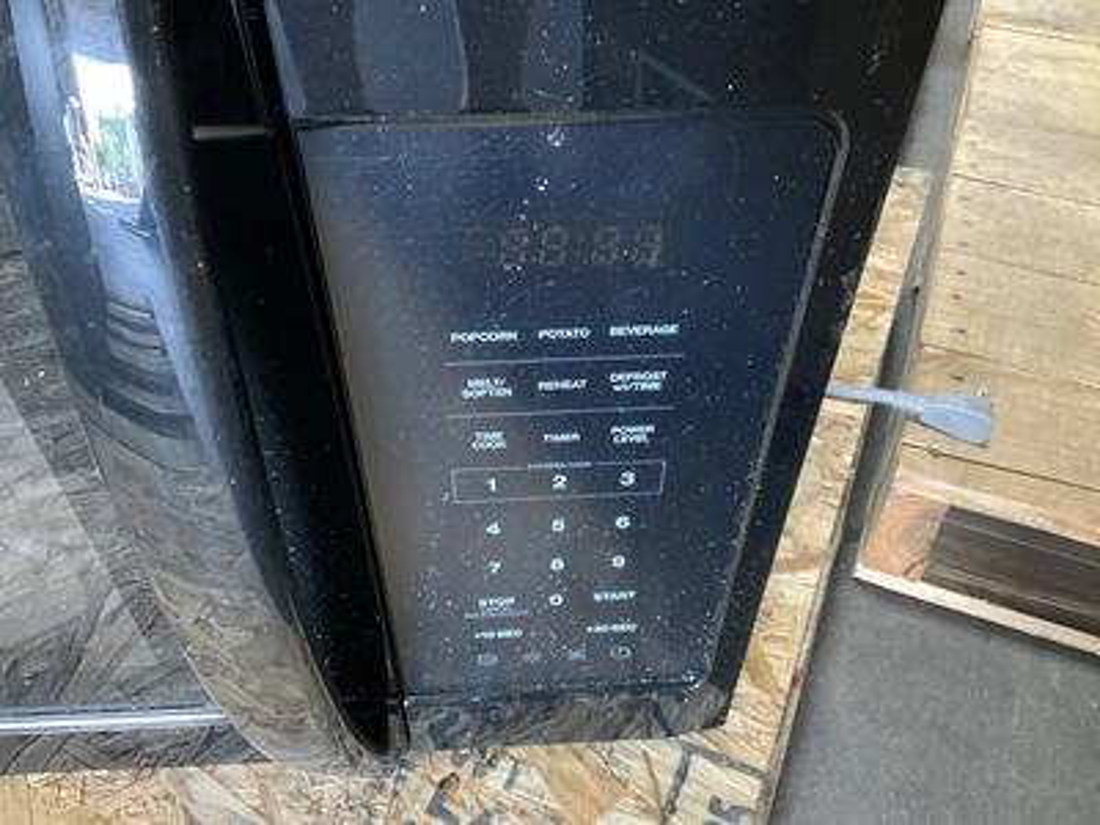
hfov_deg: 61.7
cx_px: 550
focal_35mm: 29
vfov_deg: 48.2
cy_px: 412
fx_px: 922
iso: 500
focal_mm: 3
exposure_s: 1/30
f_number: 1.8
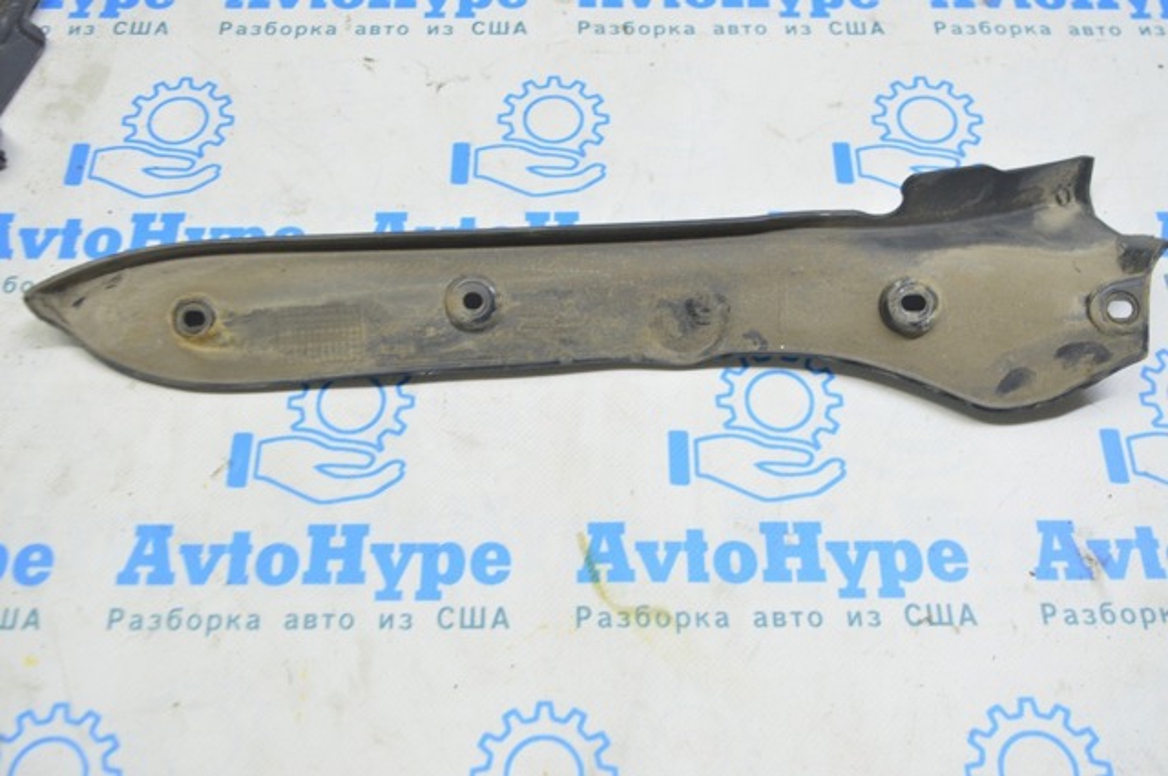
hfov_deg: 53.2
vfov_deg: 36.8
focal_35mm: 36
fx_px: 1167
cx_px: 584
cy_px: 388
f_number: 5.6
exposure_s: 1/15
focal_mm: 24
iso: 400
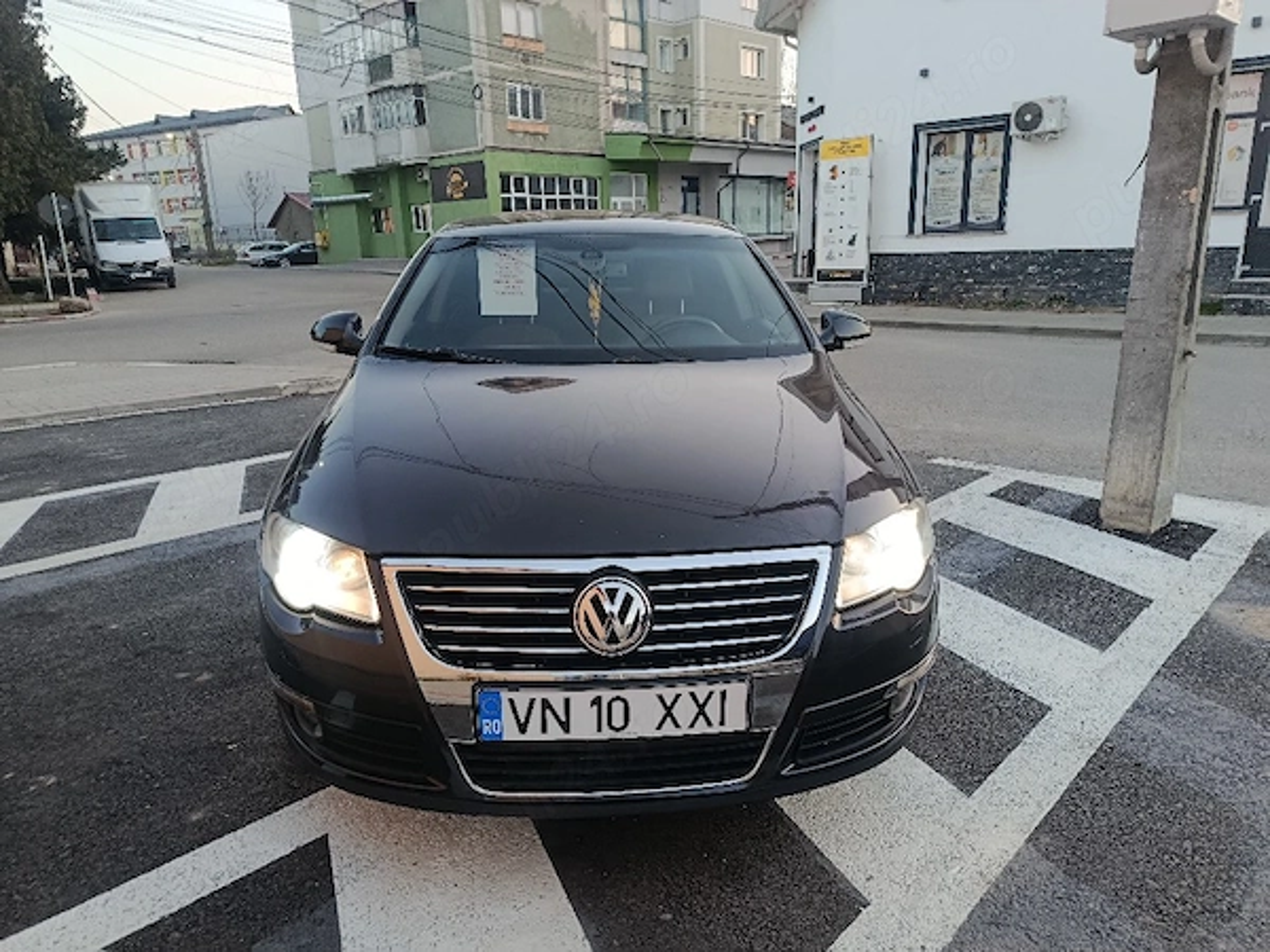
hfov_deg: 71.6
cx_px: 635
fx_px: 881
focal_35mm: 24
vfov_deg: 56.8
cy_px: 476
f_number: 1.7
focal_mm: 5.24
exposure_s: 1/100
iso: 598
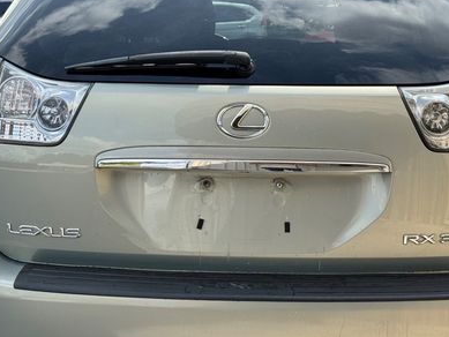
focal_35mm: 79
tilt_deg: -9.5
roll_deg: -0.8
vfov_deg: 18.7
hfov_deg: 24.7
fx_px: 1025
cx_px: 268
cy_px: 173
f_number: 1.78
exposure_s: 1/2717
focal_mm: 6.76
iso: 64
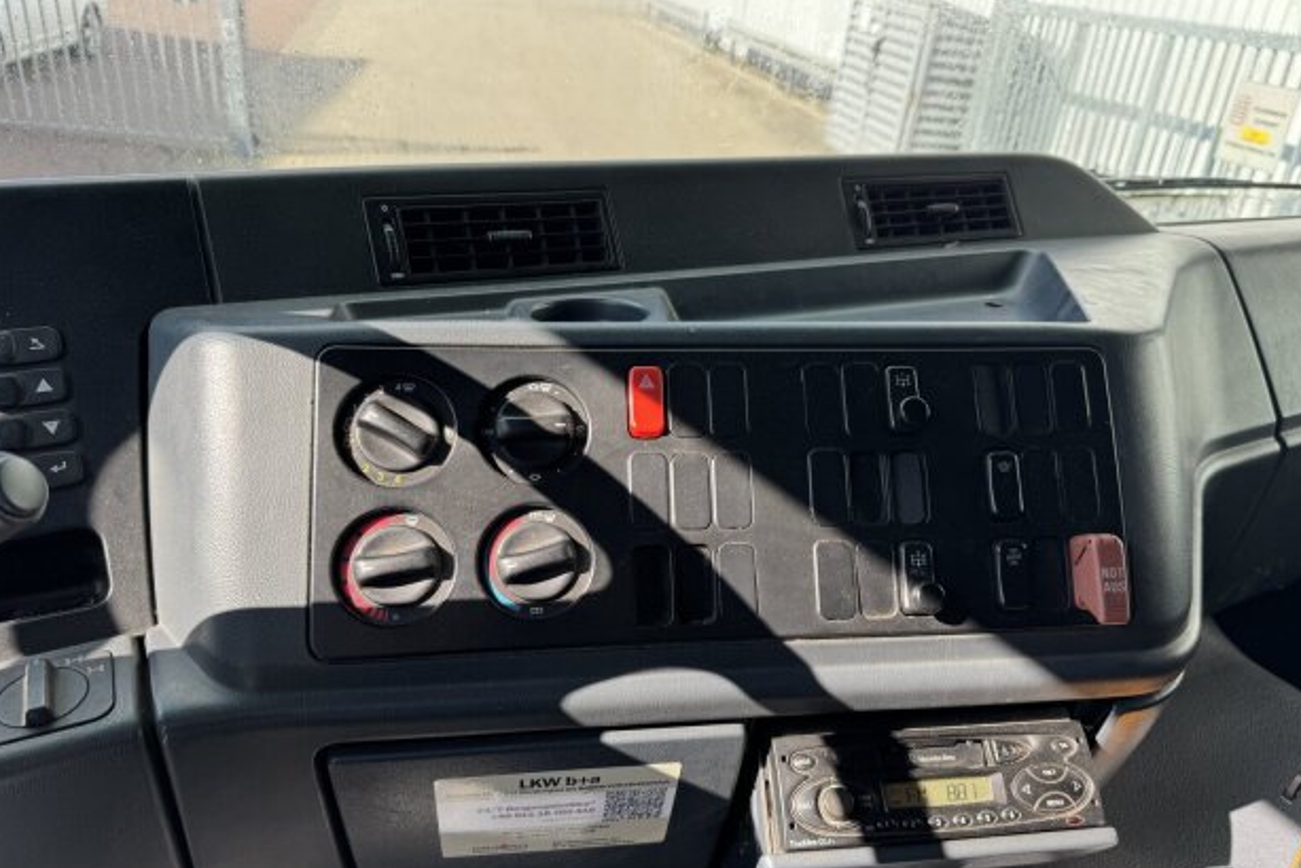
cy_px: 455
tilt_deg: -28.0
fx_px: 940
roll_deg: -6.2
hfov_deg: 69.4
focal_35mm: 26
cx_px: 667
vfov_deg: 49.6
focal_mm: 6.76
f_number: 1.78
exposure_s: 1/651
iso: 80
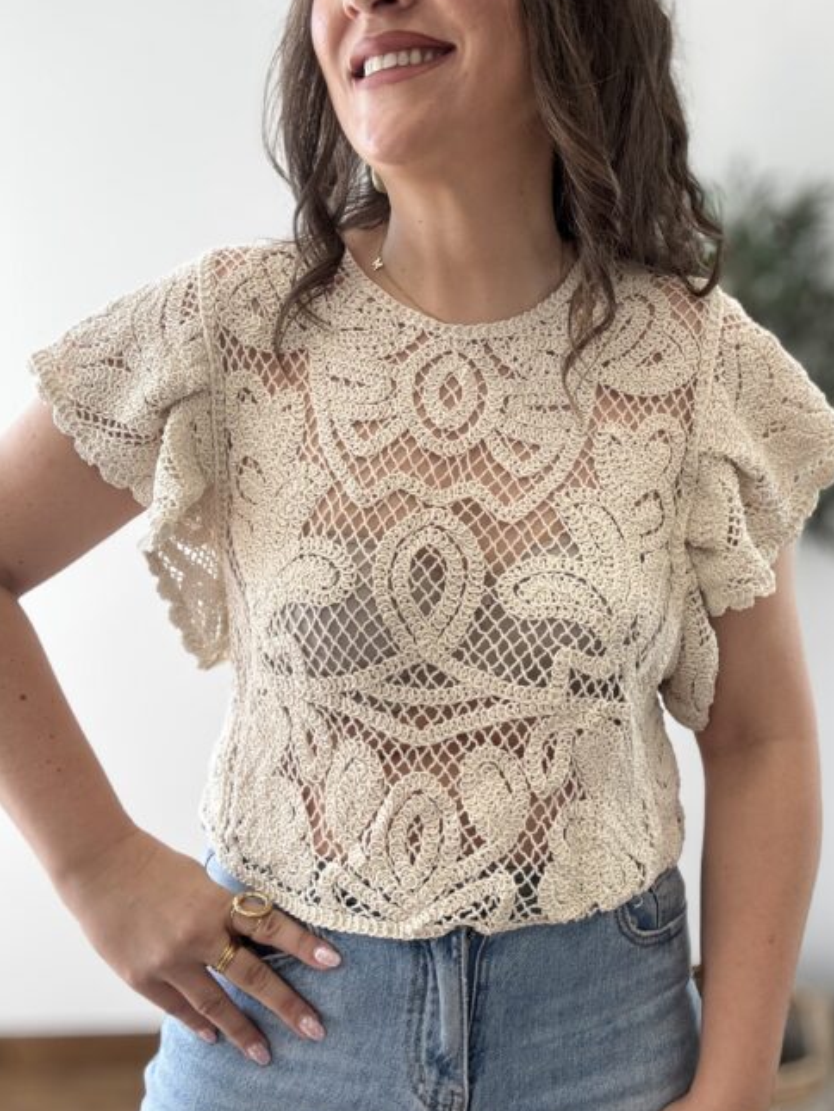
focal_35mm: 31
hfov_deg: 45.5
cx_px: 427
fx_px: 996
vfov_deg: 58.3
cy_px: 547
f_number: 1.9
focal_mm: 2.69
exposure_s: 1/121
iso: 50
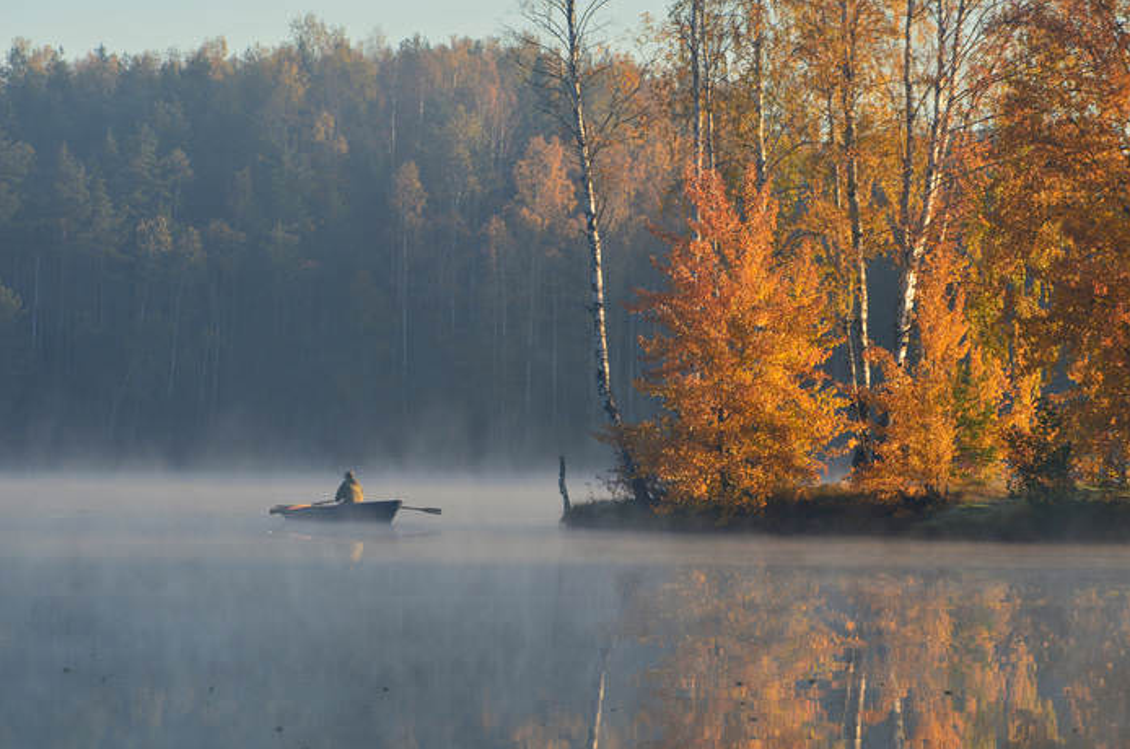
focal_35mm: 218
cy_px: 386
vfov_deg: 6.3
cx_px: 585
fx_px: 6830
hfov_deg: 9.5
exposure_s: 1/80
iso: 200
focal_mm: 140
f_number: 11
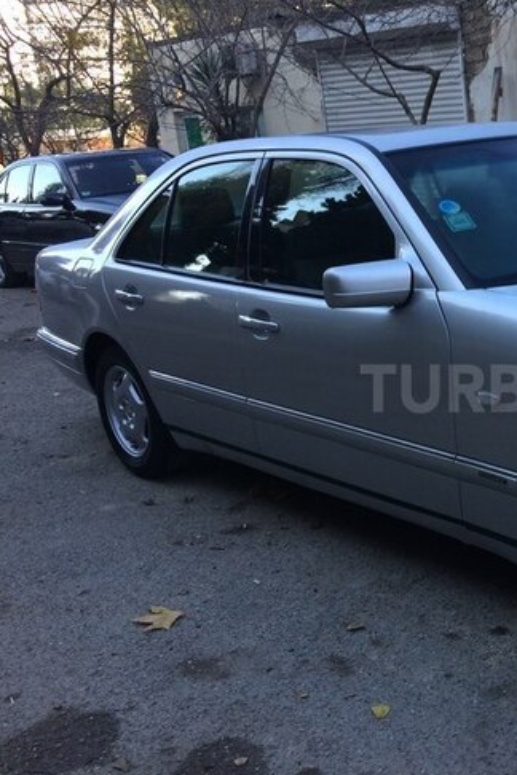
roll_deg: +3.8
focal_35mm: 41
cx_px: 523
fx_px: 883
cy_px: 388
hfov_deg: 30.2
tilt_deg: -16.9
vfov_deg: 47.4
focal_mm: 4.15
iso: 32
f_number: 2.2
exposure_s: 1/181
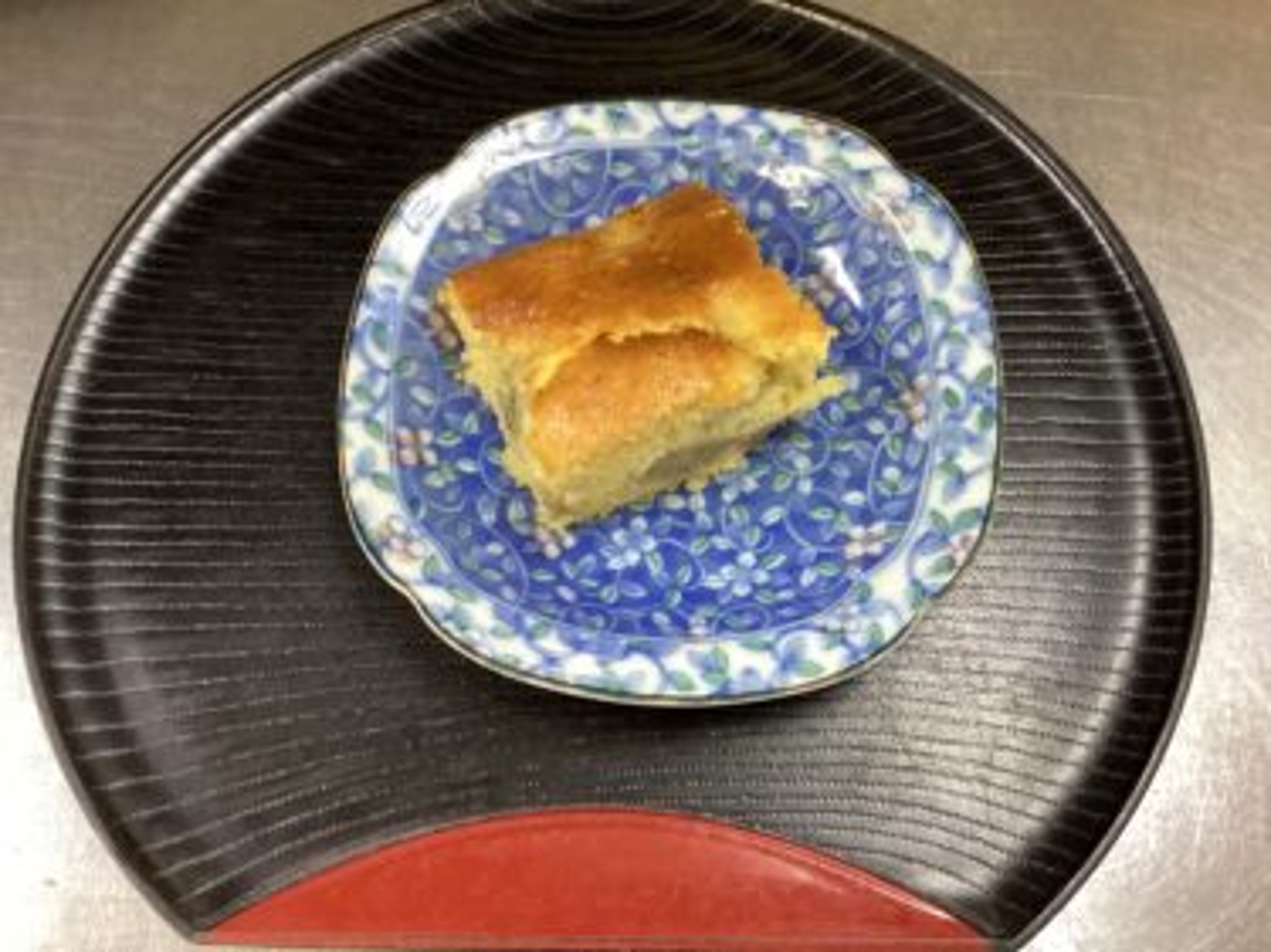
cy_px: 476
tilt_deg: -70.8
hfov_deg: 58.4
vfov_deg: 45.4
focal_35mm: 31
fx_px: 1138
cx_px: 636
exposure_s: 1/50
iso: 200
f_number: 2.4
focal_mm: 3.3
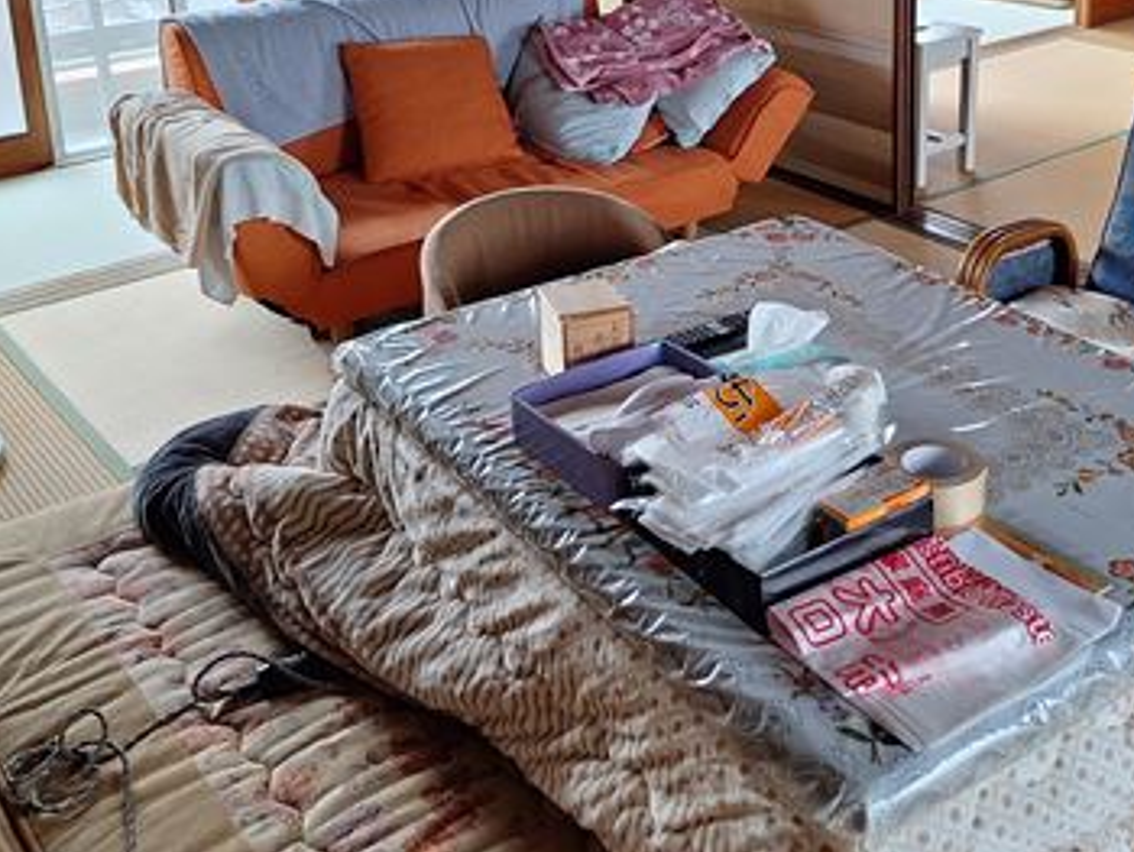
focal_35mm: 42
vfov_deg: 33.1
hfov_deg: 44.0
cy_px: 130
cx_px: 768
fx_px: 1377
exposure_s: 1/100
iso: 50
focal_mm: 5.54
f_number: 1.8
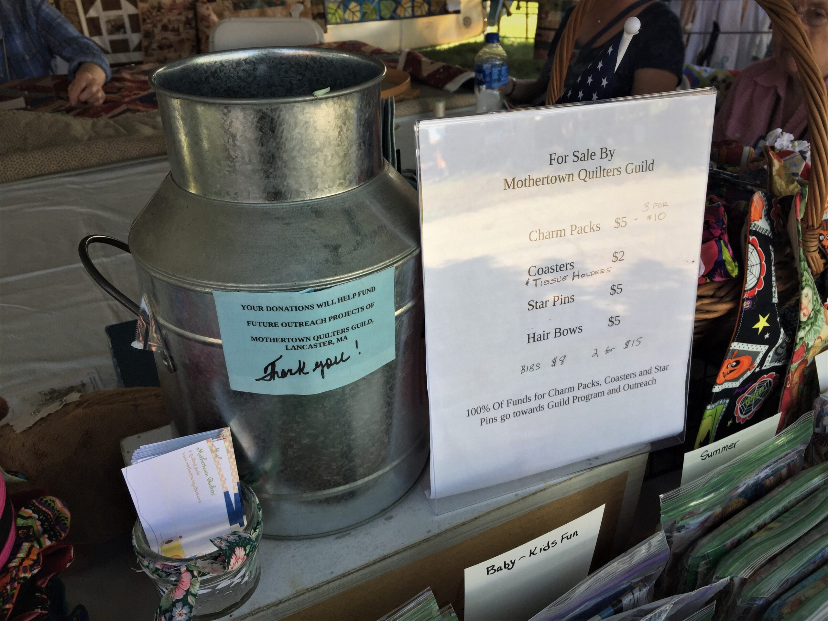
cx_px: 414
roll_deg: -1.7
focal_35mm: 29
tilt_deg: -29.8
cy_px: 310
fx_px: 694
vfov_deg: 48.2
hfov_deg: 61.7
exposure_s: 1/249
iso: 32
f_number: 2.2
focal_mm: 4.15
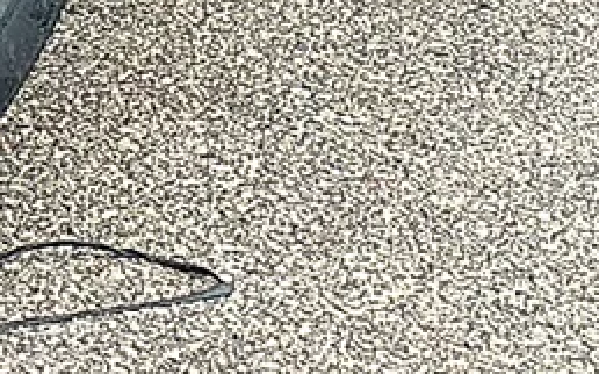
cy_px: -201
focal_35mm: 262
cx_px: 125
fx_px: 4275
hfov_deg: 8.0
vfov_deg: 5.0
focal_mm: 6.86
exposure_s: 1/562
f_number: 1.78
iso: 80
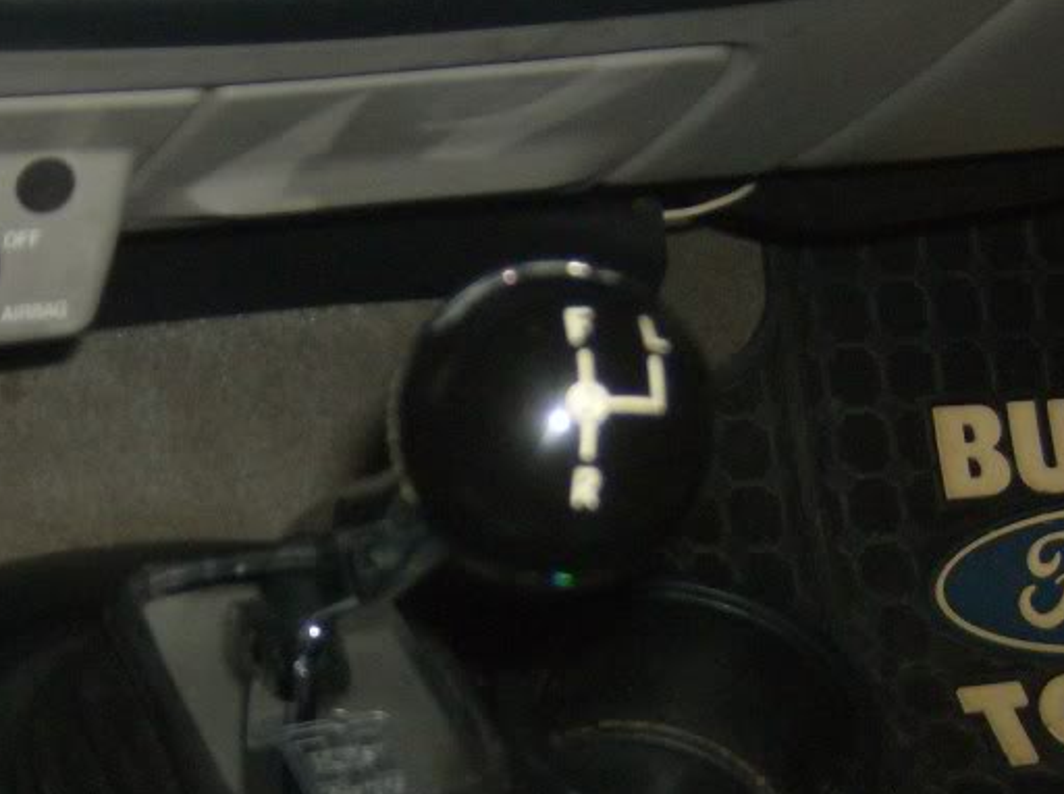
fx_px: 2823
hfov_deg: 21.3
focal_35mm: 92
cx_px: 432
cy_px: 548
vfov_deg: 16.0
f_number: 3.1
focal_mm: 7.7
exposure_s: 1/74
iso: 200
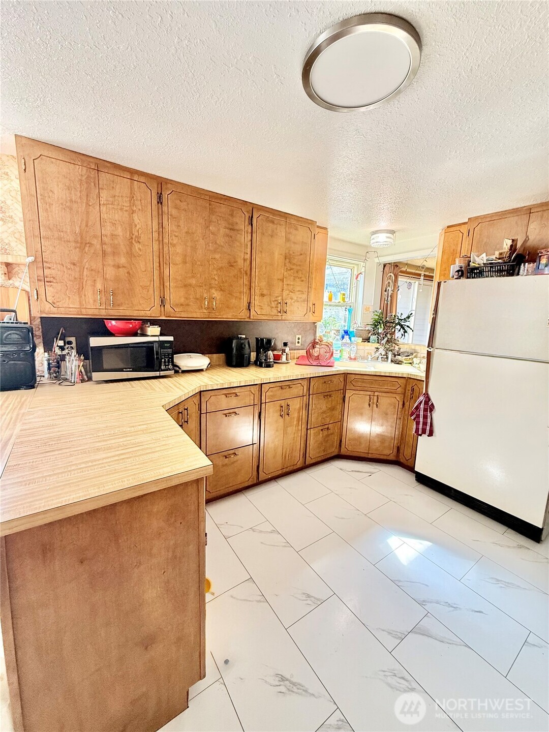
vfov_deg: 102.1
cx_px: 274
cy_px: 366
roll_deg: -1.8
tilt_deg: -9.0
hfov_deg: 85.7
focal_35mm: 14
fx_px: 296
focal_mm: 2.22
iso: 160
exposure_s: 1/99
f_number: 2.2
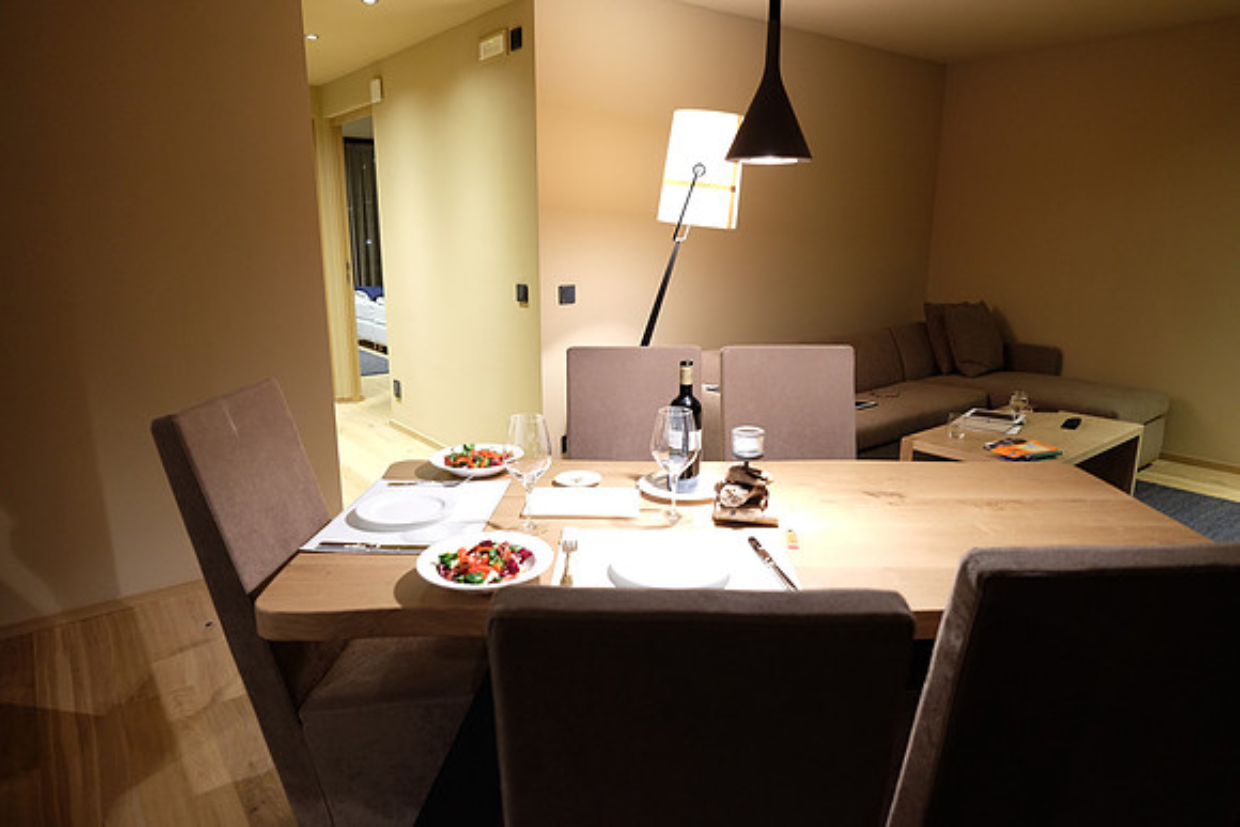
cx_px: 620
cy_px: 414
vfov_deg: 59.5
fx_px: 723
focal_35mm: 21
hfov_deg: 81.2
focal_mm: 14
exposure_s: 1/10
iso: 800
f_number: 2.8
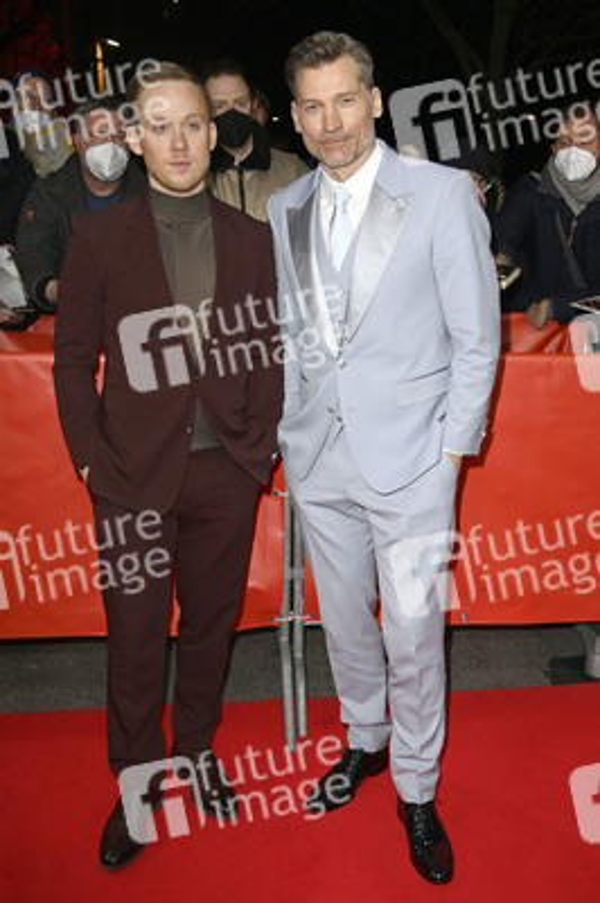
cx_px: 300
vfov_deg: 55.8
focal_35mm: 34
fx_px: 851
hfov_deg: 38.8
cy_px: 452
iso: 640
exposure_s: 1/250
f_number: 5.6
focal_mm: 34
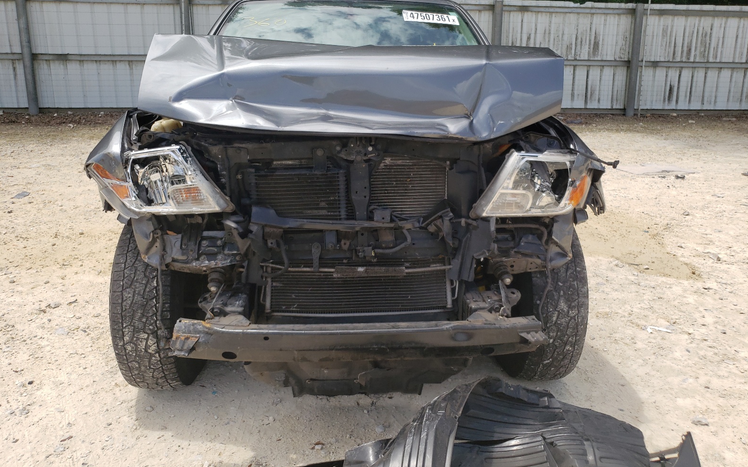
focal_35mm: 28
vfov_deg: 44.4
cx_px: 370
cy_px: 202
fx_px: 571
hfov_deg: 66.5
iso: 50
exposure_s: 1/2000
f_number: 1.5
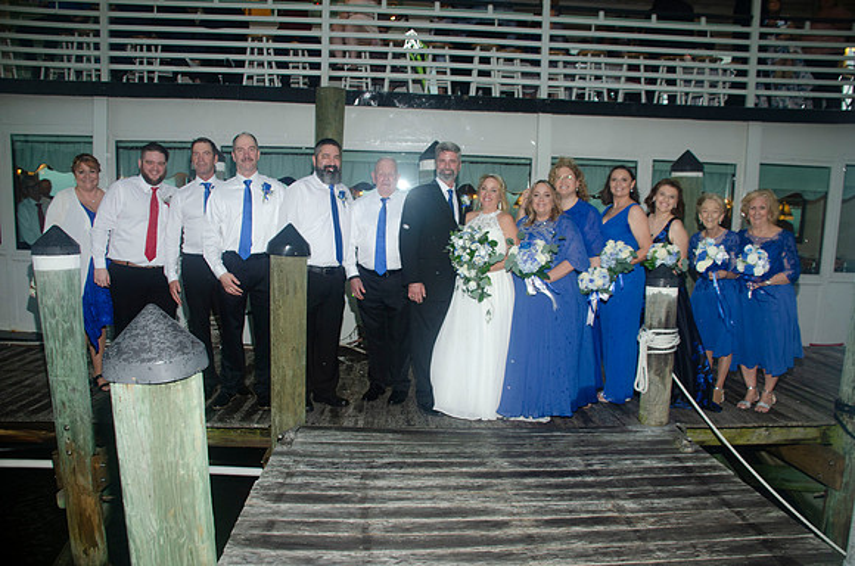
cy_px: 283
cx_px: 428
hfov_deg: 67.5
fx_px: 640
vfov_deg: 47.7
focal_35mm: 27
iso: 400
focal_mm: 18
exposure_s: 1/30
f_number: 5
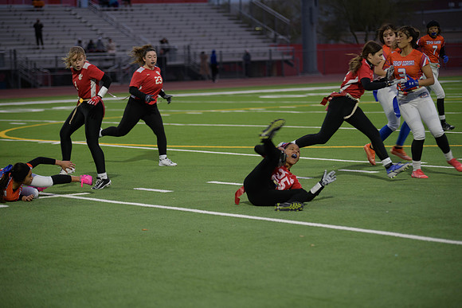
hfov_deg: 16.8
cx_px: 231
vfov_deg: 11.2
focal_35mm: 122
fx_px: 1566
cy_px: 154
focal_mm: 122
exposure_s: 1/200
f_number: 2.8
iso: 360
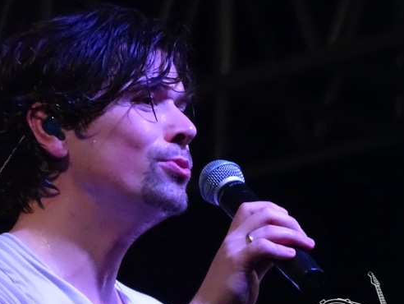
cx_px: 158
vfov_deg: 3.8
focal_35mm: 396
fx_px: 4626
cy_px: 186
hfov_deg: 5.0
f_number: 6.3
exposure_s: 1/200
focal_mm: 51.19
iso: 3200
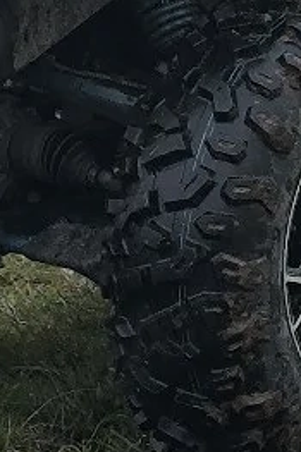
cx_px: 200
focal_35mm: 491
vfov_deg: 4.2
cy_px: -439
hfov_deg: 2.8
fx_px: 6166
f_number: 1.65
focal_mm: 6.14
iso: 50
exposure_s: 1/625
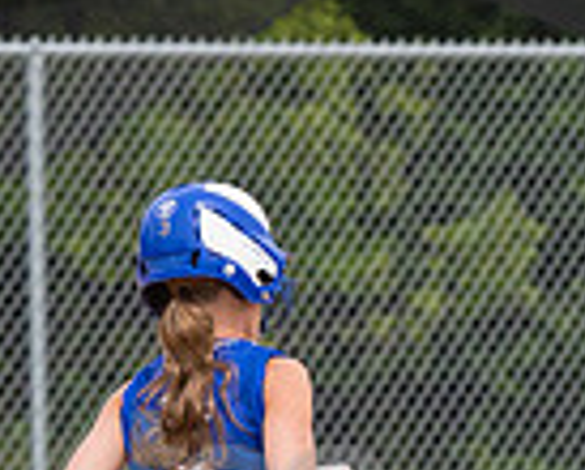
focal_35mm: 1187
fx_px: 20581
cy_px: 564
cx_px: 260
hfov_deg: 1.6
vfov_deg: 1.3
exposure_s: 1/1600
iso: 320
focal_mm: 200
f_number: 5.6
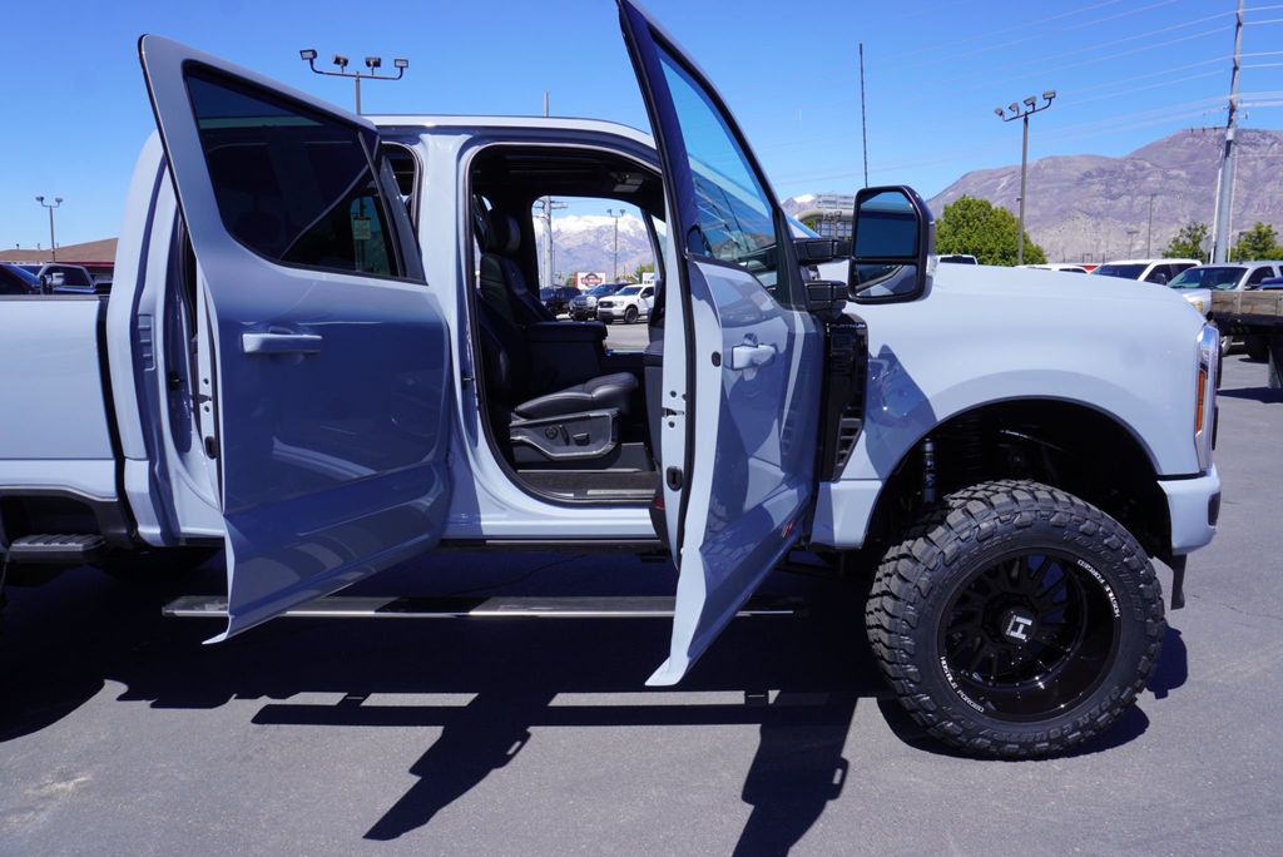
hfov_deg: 73.7
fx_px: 856
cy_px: 428
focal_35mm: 24
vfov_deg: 53.2
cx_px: 642
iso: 100
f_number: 9
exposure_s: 1/125
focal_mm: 16
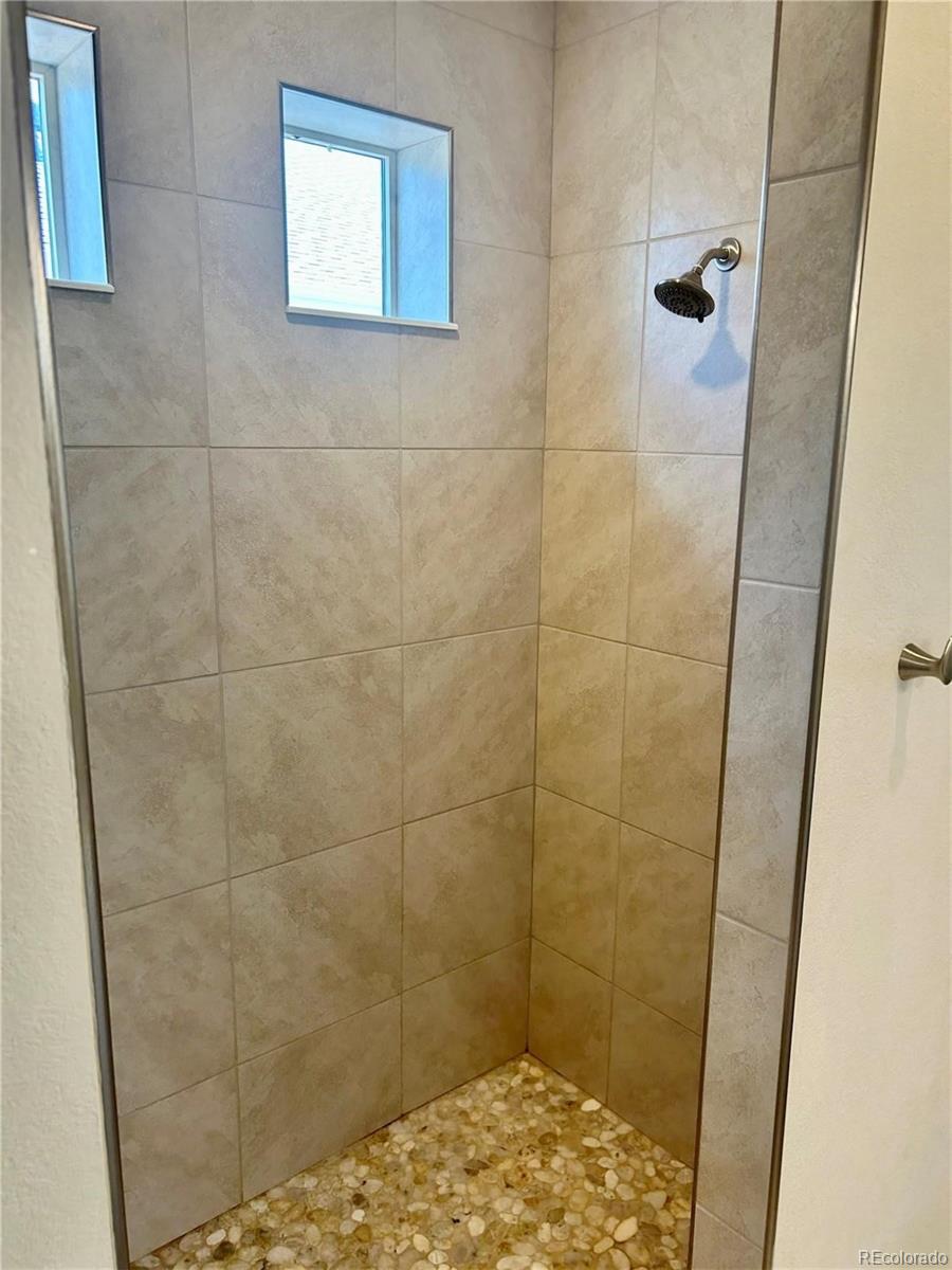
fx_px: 953
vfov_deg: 67.3
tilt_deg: -11.5
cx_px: 476
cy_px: 635
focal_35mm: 26
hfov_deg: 53.1
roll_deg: -1.5
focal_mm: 5.7
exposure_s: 1/120
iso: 100
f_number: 1.5
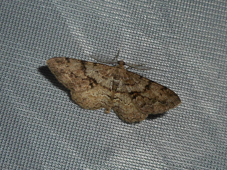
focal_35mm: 25
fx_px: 164
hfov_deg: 69.4
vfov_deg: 54.9
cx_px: 114
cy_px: 85
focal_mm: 4.5
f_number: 10.5
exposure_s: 1/25
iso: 80
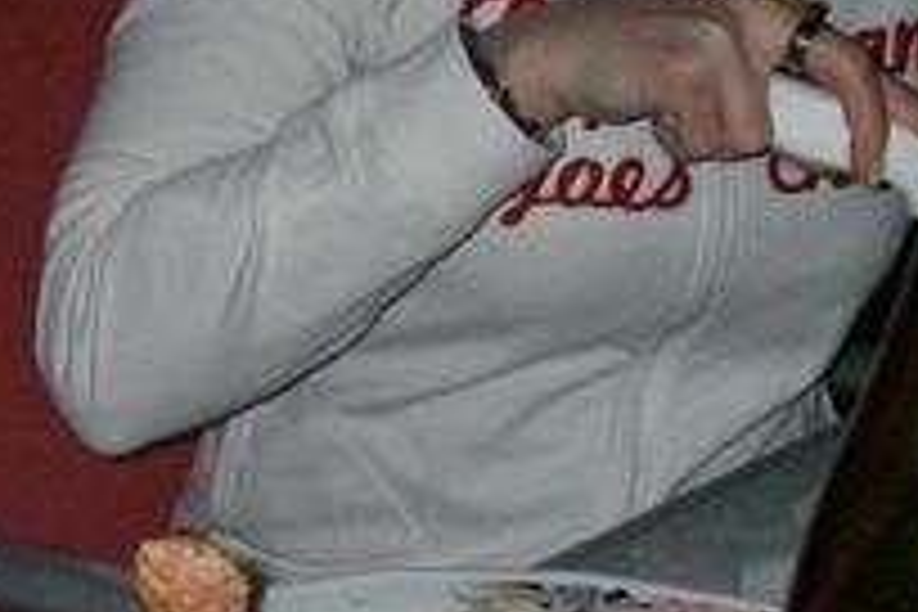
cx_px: 117
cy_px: 472
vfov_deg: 11.0
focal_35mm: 124
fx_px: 3162
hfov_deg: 16.3
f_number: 3.3
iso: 400
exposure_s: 1/50
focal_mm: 6.3
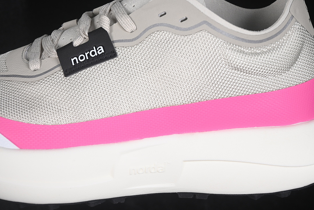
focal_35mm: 75
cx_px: 157
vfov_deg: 18.2
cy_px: 105
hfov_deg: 27.0
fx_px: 654
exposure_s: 1/80
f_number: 7.1
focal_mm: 50
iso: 160
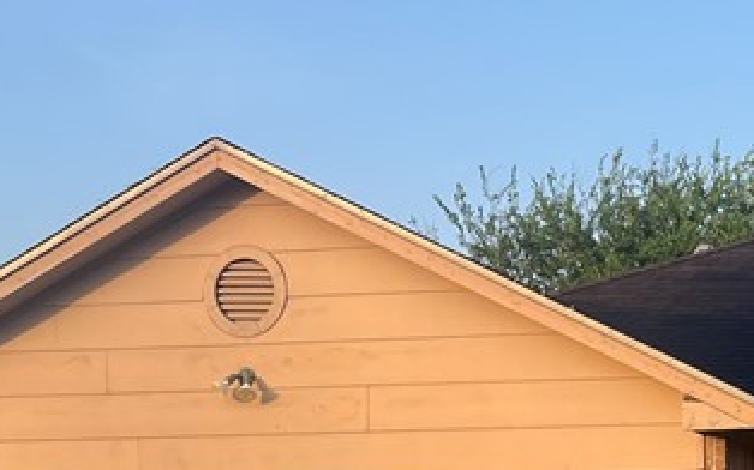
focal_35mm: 90
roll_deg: +0.4
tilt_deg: -4.6
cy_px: 758
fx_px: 1849
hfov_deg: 21.7
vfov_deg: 13.5
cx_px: 850
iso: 50
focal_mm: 5.1
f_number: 1.6
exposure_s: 1/761
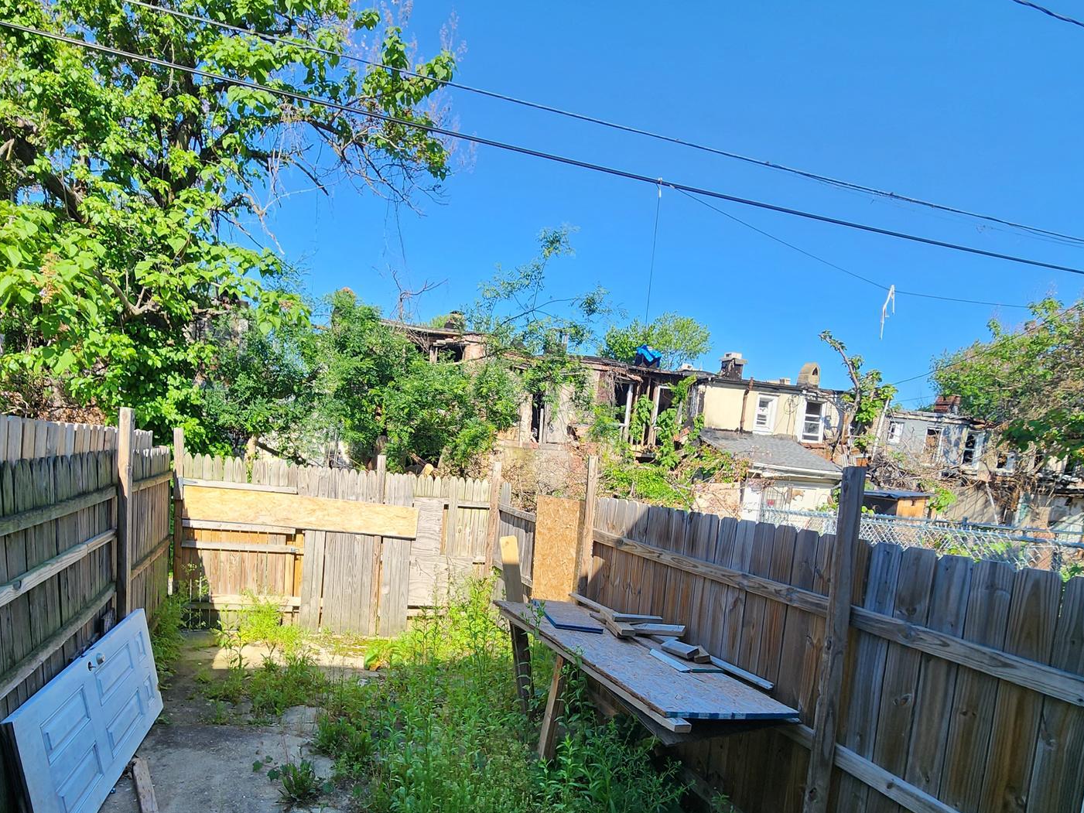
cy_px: 532
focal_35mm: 19
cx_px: 439
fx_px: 595
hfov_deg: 83.7
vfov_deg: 67.1
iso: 50
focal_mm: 2.2
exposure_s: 1/763
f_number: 2.2
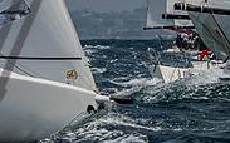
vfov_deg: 2.3
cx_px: -84
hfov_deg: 3.7
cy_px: -14
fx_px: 3532
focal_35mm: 564
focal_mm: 95
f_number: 6.3
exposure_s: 1/4000
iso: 400
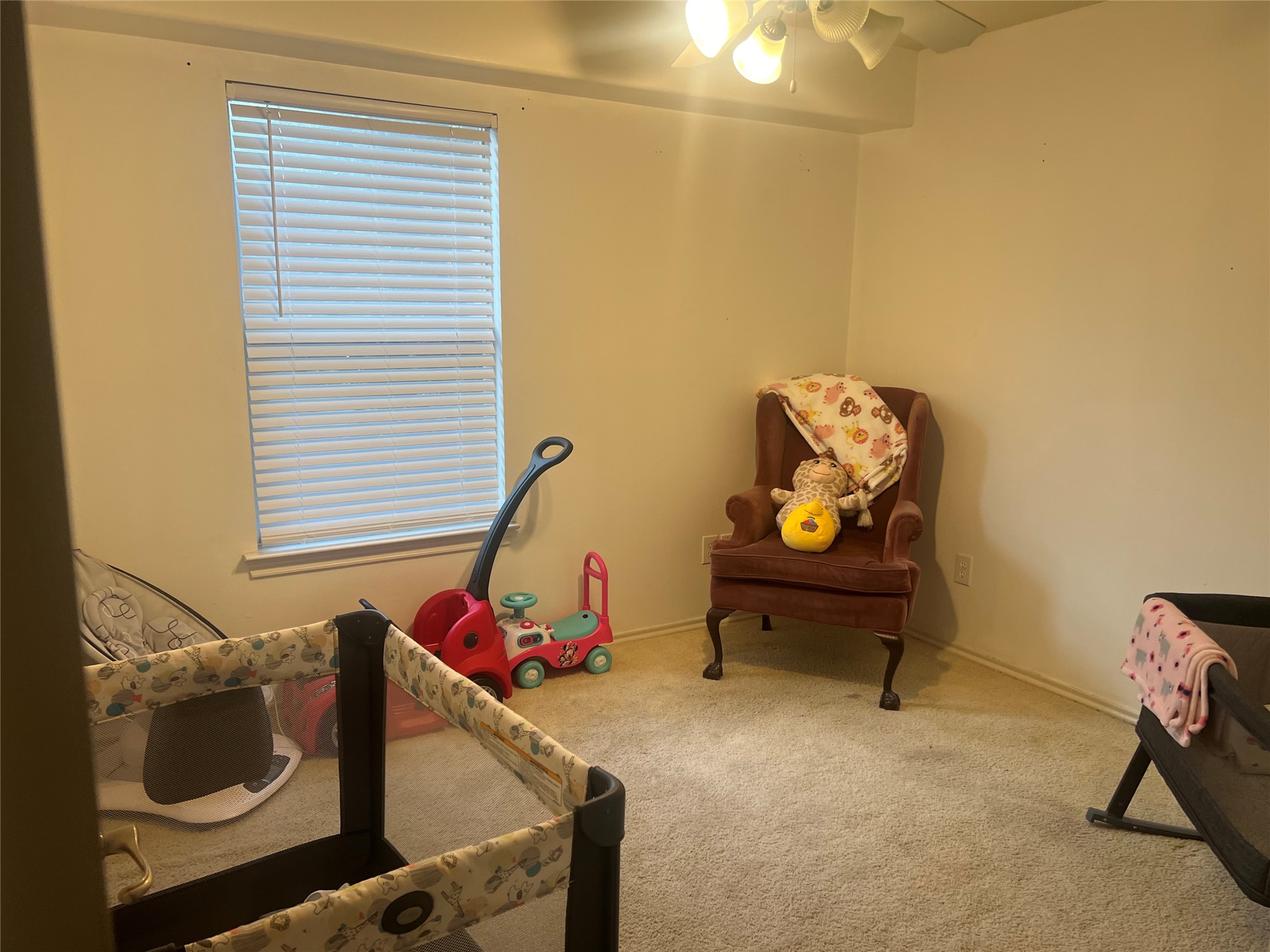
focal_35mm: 26
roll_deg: -1.7
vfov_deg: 53.1
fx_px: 954
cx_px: 635
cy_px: 476
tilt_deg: -12.3
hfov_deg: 67.3
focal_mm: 5.7
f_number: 1.5
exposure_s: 1/120
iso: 125
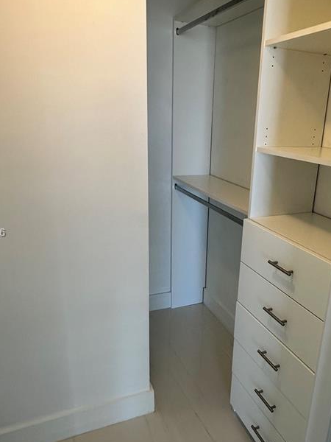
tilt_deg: -18.5
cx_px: 200
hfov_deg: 49.4
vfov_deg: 63.4
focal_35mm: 28
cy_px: 234
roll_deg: -2.6
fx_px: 357
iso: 160
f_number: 2.2
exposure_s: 1/60
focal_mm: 2.22
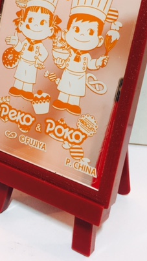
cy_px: 70
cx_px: 57
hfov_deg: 23.9
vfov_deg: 40.3
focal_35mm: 50
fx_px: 347
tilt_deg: -19.8
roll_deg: -2.4
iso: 125
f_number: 2.2
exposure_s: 1/33
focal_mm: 4.15
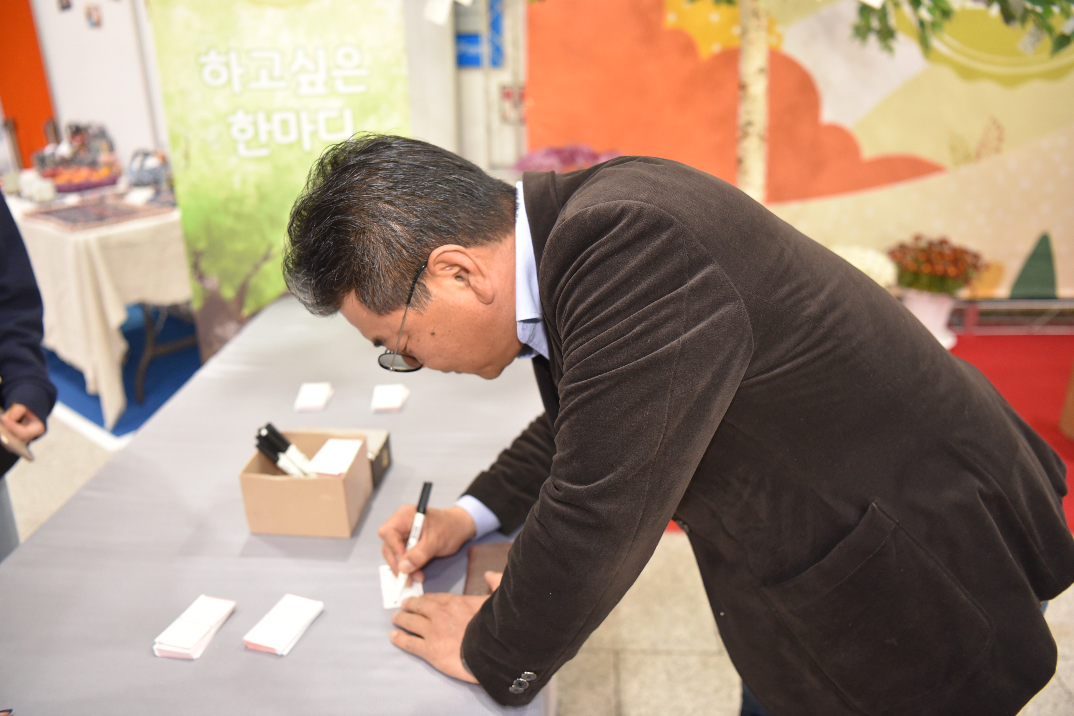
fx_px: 895
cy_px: 358
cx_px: 537
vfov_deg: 43.6
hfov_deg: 61.9
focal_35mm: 30
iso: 1600
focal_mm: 30
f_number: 2.8
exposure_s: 1/60
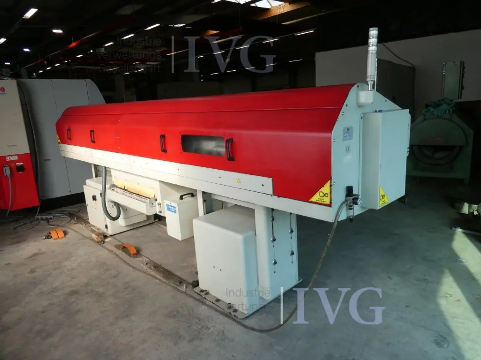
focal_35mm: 24
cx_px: 240
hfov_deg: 71.6
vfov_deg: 56.8
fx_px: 333
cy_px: 180
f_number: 3.3
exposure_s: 1/125
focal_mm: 4.3
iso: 80
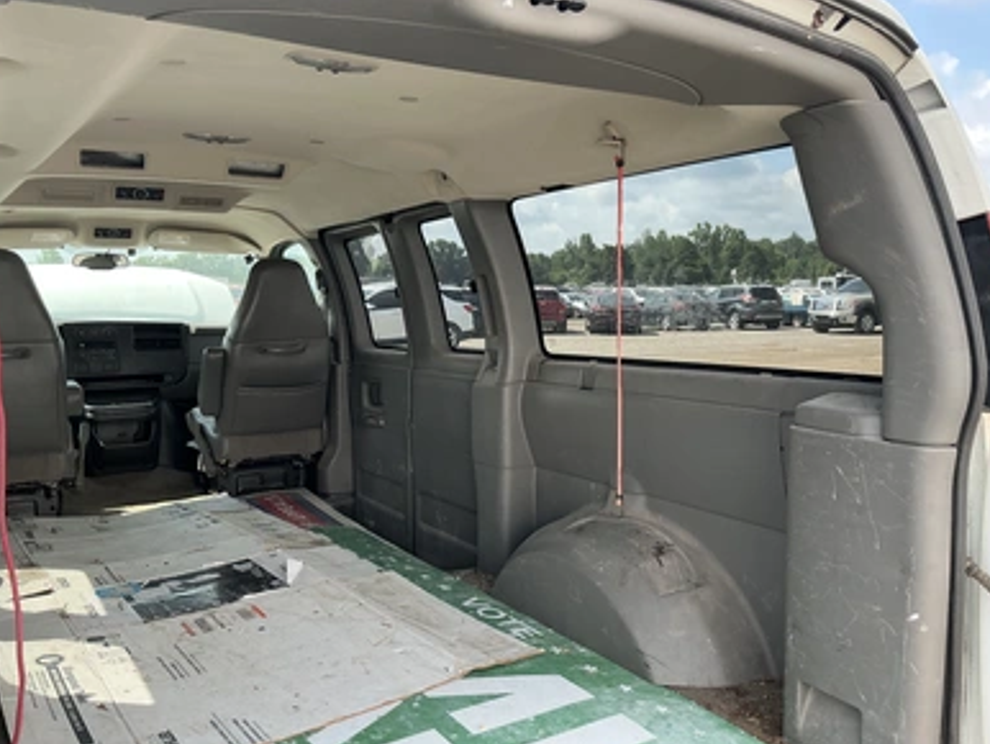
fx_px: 830
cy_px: 382
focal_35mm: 29
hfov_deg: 61.6
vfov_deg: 48.3
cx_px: 495
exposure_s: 1/256
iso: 25
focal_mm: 3
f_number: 1.8
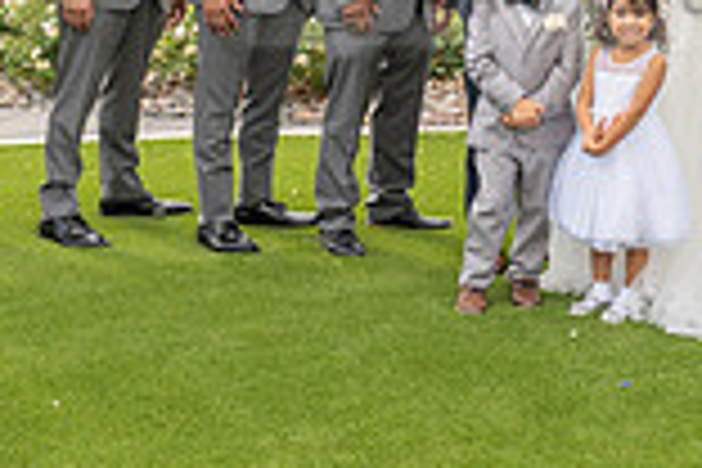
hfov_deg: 22.3
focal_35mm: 89
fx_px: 1735
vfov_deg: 14.9
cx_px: 639
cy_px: -61
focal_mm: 24
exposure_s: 1/200
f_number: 6.3
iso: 200
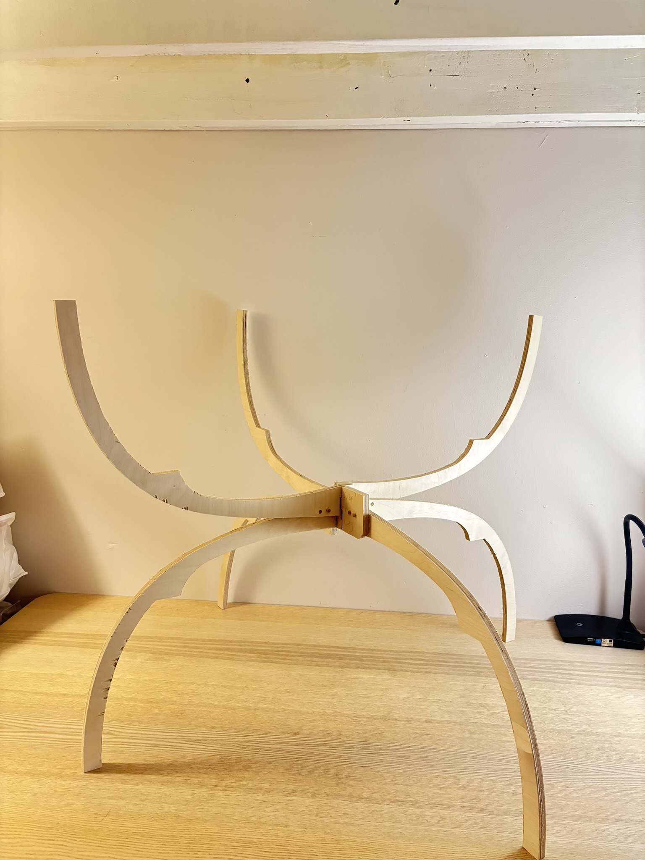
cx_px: 322
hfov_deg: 53.1
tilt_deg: -9.7
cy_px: 430
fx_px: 646
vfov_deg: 67.3
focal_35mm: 26
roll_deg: -2.3
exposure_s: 1/60
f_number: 1.6
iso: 500
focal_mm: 5.96
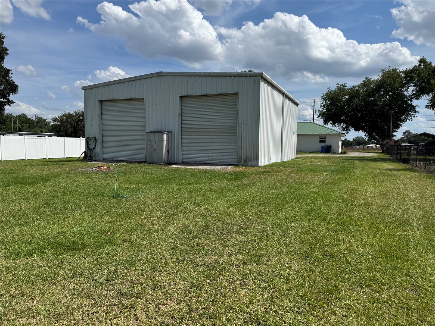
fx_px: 302
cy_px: 163
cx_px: 218
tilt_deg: -4.6
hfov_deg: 71.6
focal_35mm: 24
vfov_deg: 56.8
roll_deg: -0.9
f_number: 1.78
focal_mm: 6.76
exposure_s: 1/7092
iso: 80
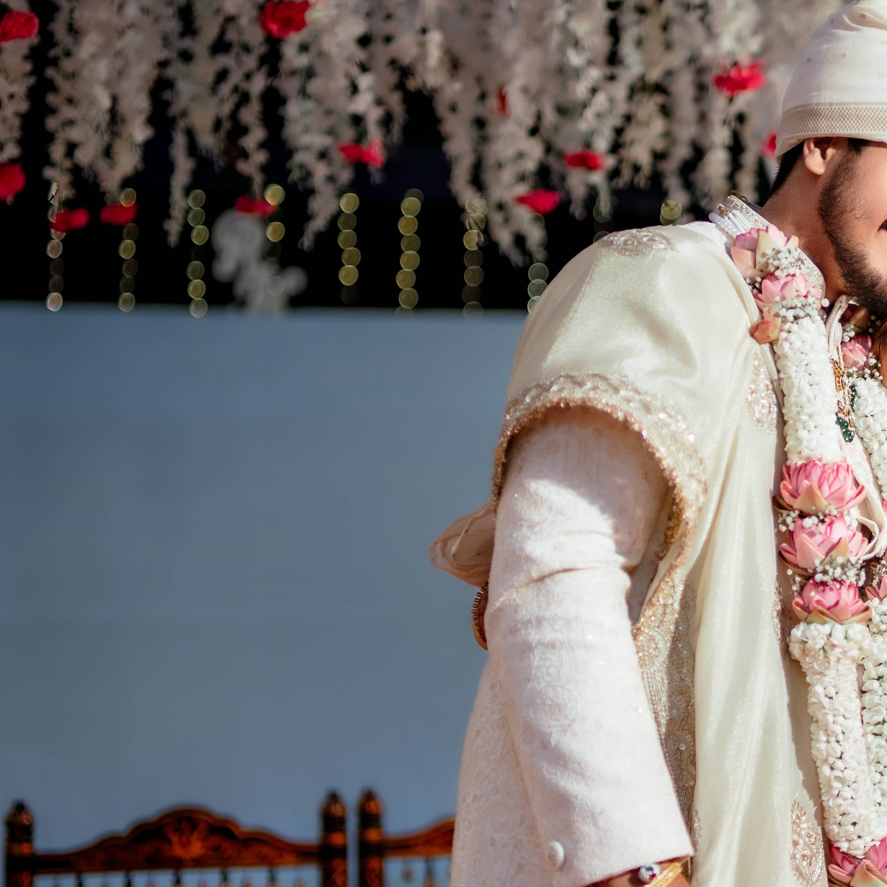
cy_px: 492
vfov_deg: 22.8
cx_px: 824
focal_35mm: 76
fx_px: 2203
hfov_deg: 22.1
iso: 200
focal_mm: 35
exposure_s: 1/250
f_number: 1.4
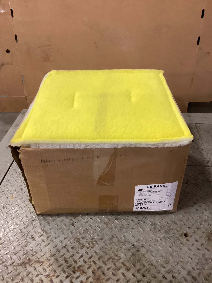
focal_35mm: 31
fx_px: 253
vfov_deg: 58.4
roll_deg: +3.3
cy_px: 142
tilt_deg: -33.8
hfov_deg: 45.4
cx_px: 106
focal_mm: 3.3
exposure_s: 1/30
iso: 320
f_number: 2.4
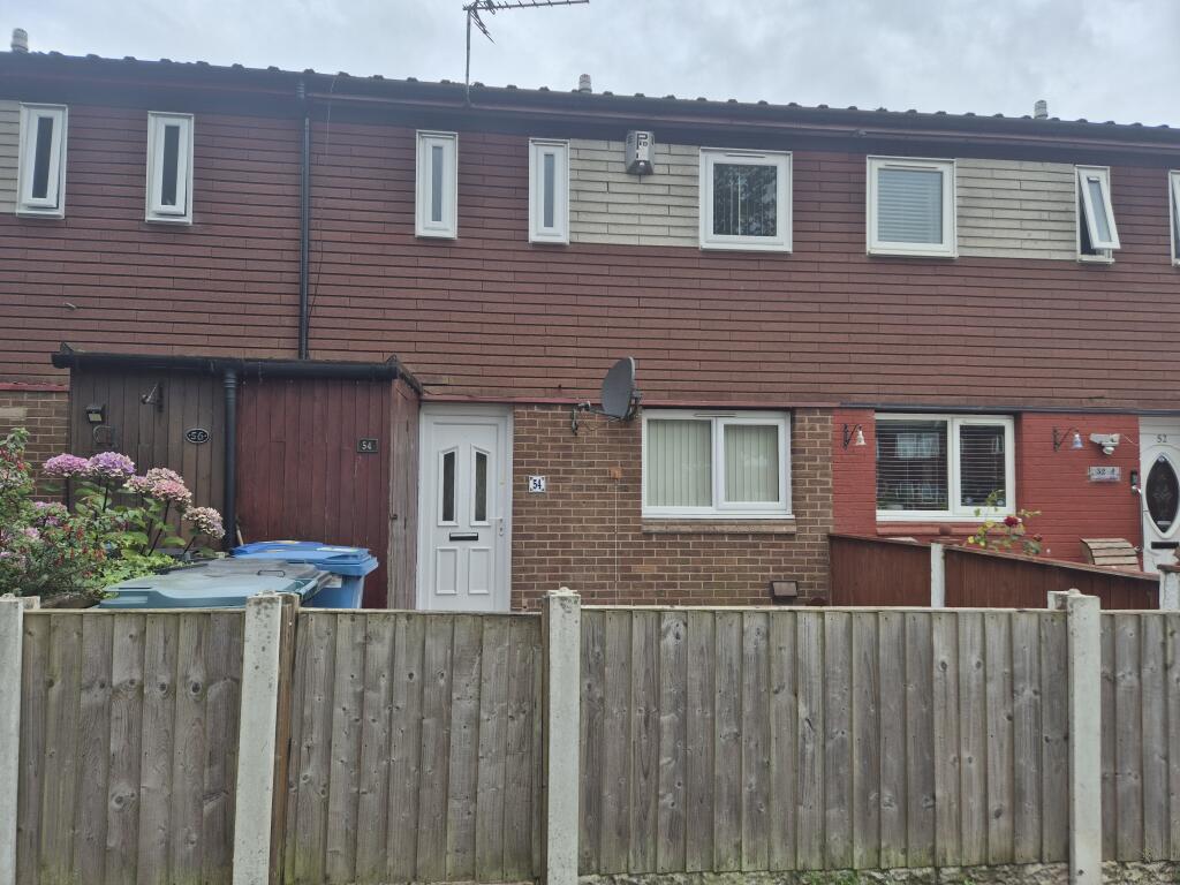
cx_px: 590
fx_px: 784
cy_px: 442
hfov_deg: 73.9
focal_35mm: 23
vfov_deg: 58.9
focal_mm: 5.4
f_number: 1.8
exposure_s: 1/410
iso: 25
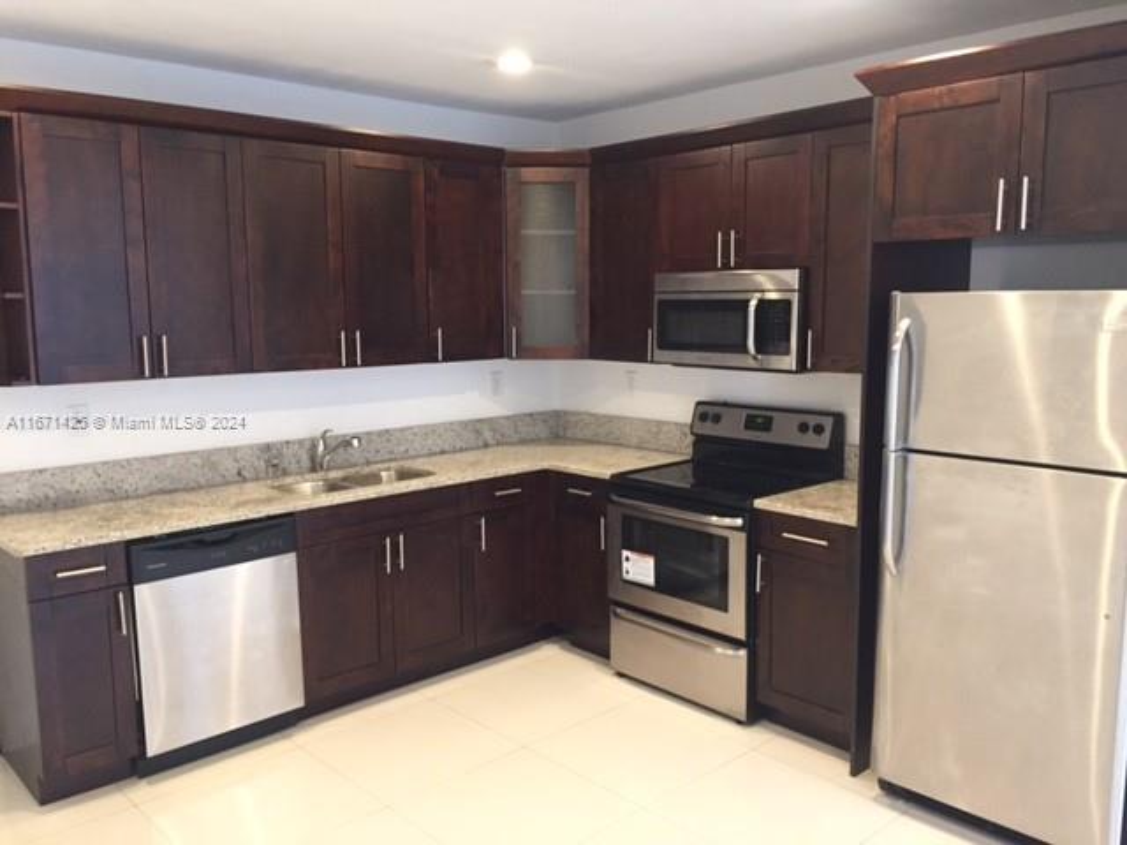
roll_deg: -0.7
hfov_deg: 61.7
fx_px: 944
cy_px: 422
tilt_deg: -5.6
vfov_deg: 48.2
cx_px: 564
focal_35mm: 29
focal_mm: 4.15
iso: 160
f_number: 2.2
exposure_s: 1/30
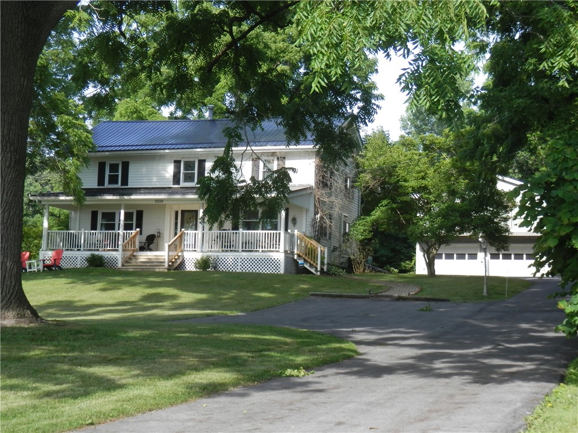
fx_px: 1002
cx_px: 289
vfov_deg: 24.4
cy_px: 216
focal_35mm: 60
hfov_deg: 32.2
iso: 80
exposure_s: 1/200
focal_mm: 10.8
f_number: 4.2
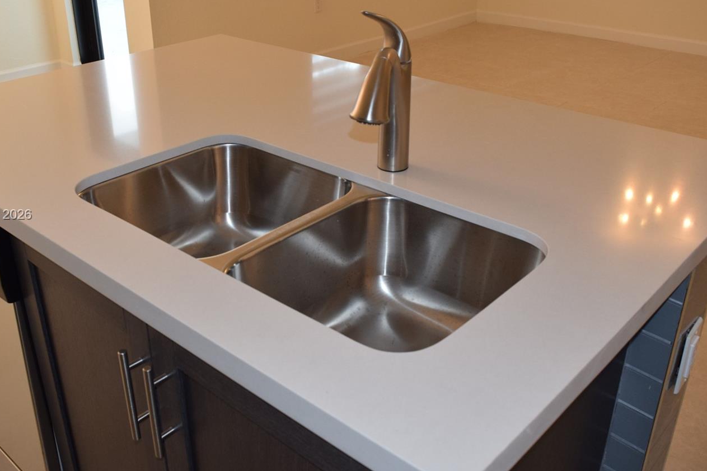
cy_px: 215
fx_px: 746
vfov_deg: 35.0
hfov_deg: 50.5
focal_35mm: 38
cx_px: 305
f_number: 5.6
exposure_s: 1/125
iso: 800
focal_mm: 20
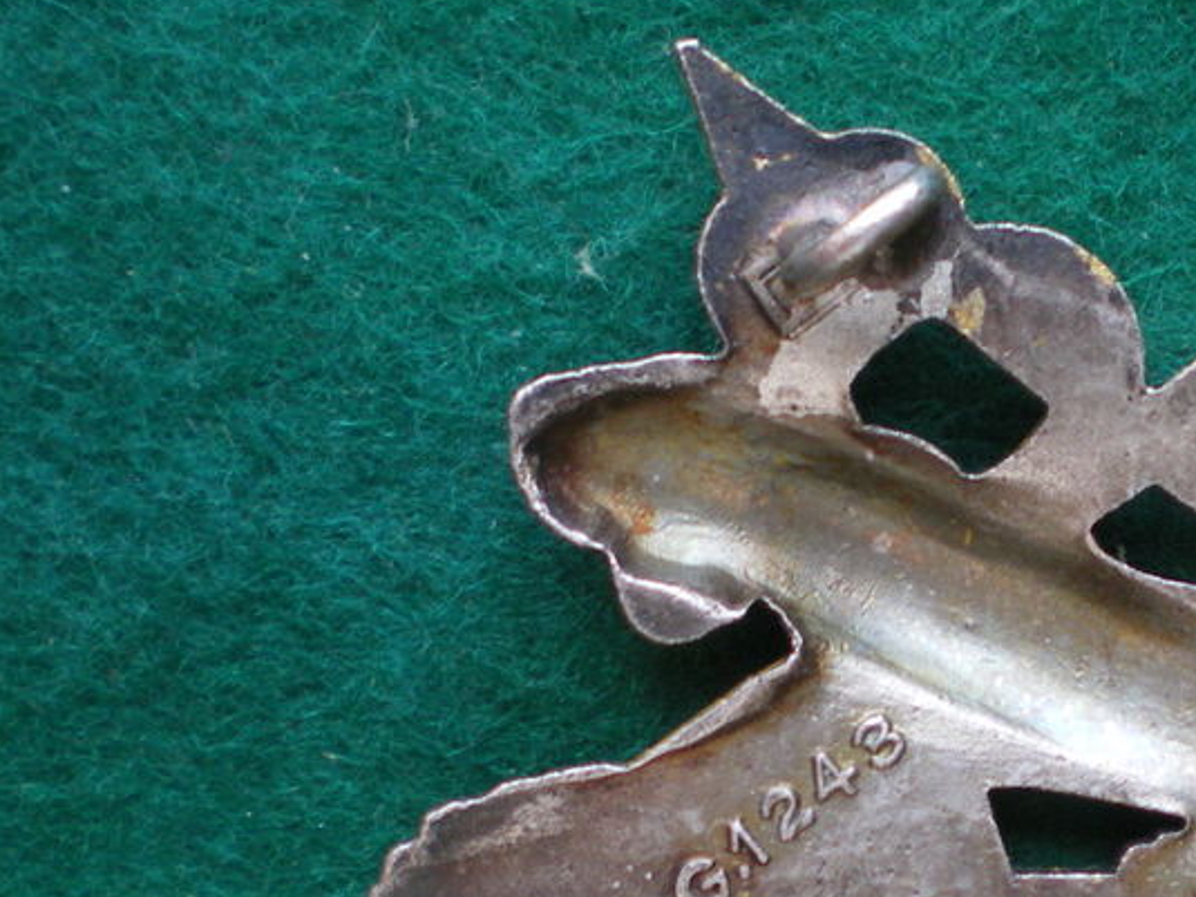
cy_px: 792
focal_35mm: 71
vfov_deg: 20.3
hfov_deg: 26.9
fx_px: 2453
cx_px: 957
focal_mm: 6.3
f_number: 3.1
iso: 200
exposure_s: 1/50
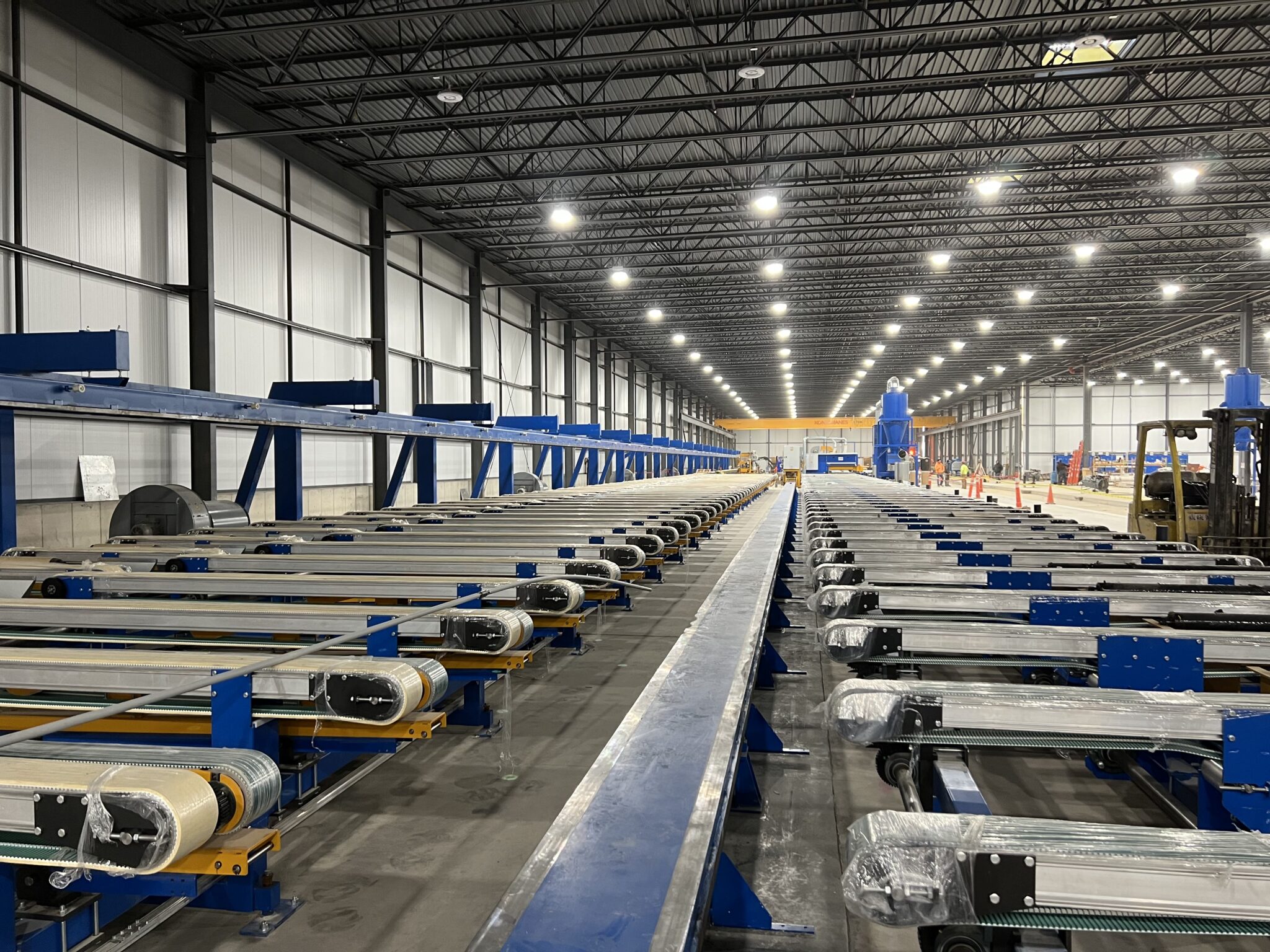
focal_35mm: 26
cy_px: 476
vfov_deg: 53.1
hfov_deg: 67.3
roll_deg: +0.3
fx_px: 954
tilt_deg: -1.1
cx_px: 635
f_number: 1.5
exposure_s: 1/60
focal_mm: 5.7
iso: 200
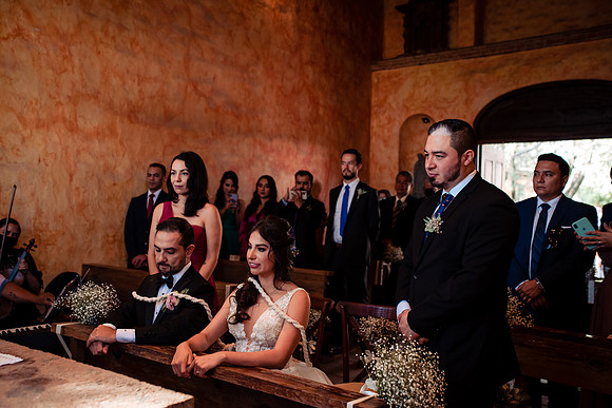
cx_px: 306
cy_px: 204
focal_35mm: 35
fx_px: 595
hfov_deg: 54.4
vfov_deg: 37.9
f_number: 3.5
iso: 1250
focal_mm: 35
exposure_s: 1/125
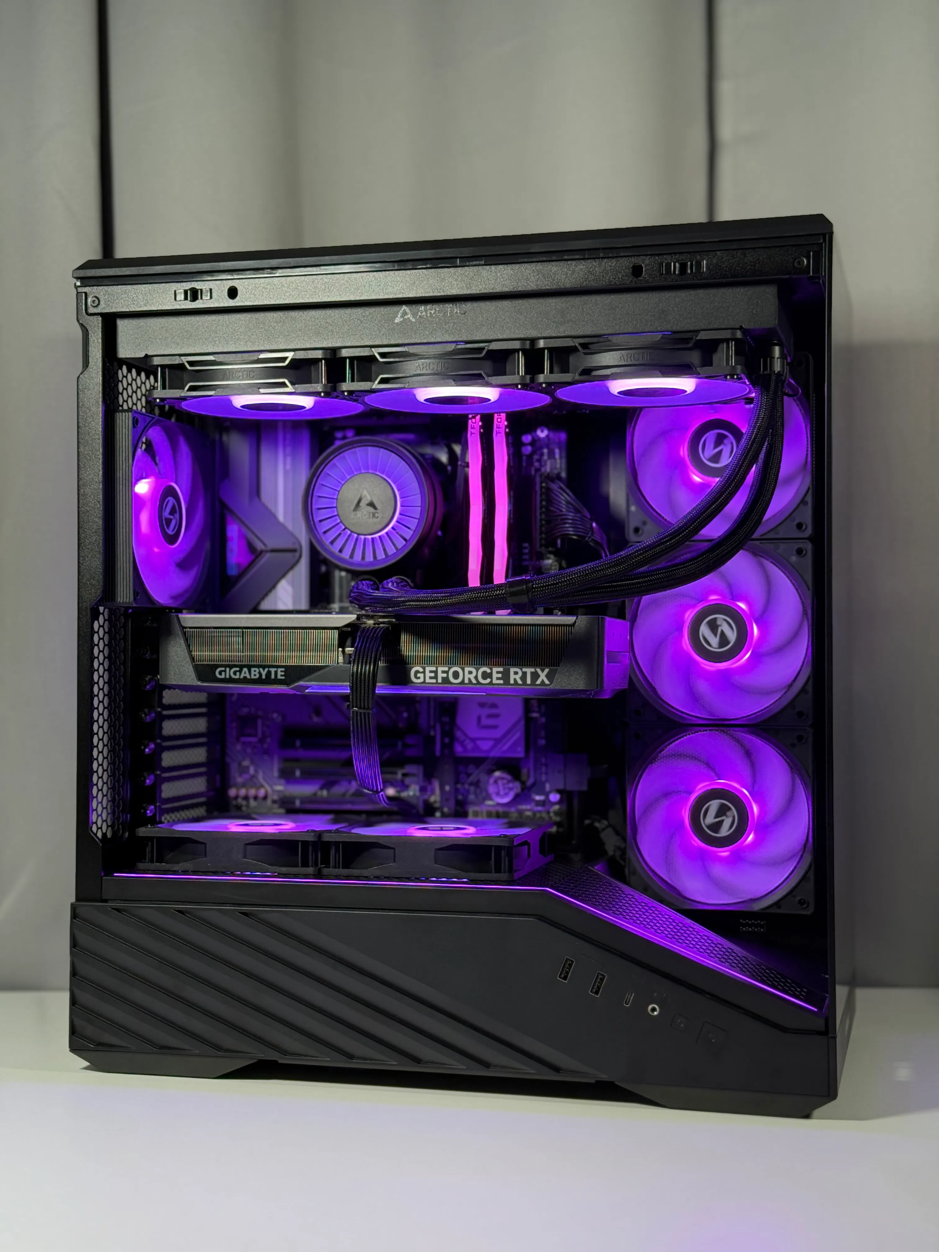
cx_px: 470
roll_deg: -0.3
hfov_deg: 30.3
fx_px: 1736
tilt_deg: +1.7
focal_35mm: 48
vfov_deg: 39.7
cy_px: 626
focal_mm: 6.76
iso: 100
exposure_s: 1/60
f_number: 1.78
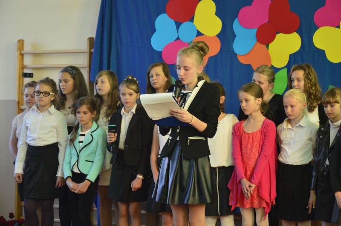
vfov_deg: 12.2
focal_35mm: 112
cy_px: 113
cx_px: 170
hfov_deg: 18.2
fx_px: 1065
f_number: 5.3
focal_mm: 75
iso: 400
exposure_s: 1/25
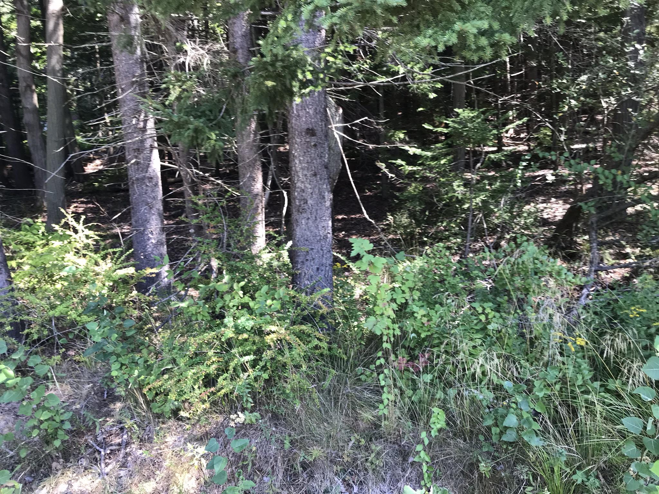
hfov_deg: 63.4
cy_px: 247
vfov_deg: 49.7
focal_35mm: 28
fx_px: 533
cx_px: 330
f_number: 1.8
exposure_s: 1/90
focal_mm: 3.99
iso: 32
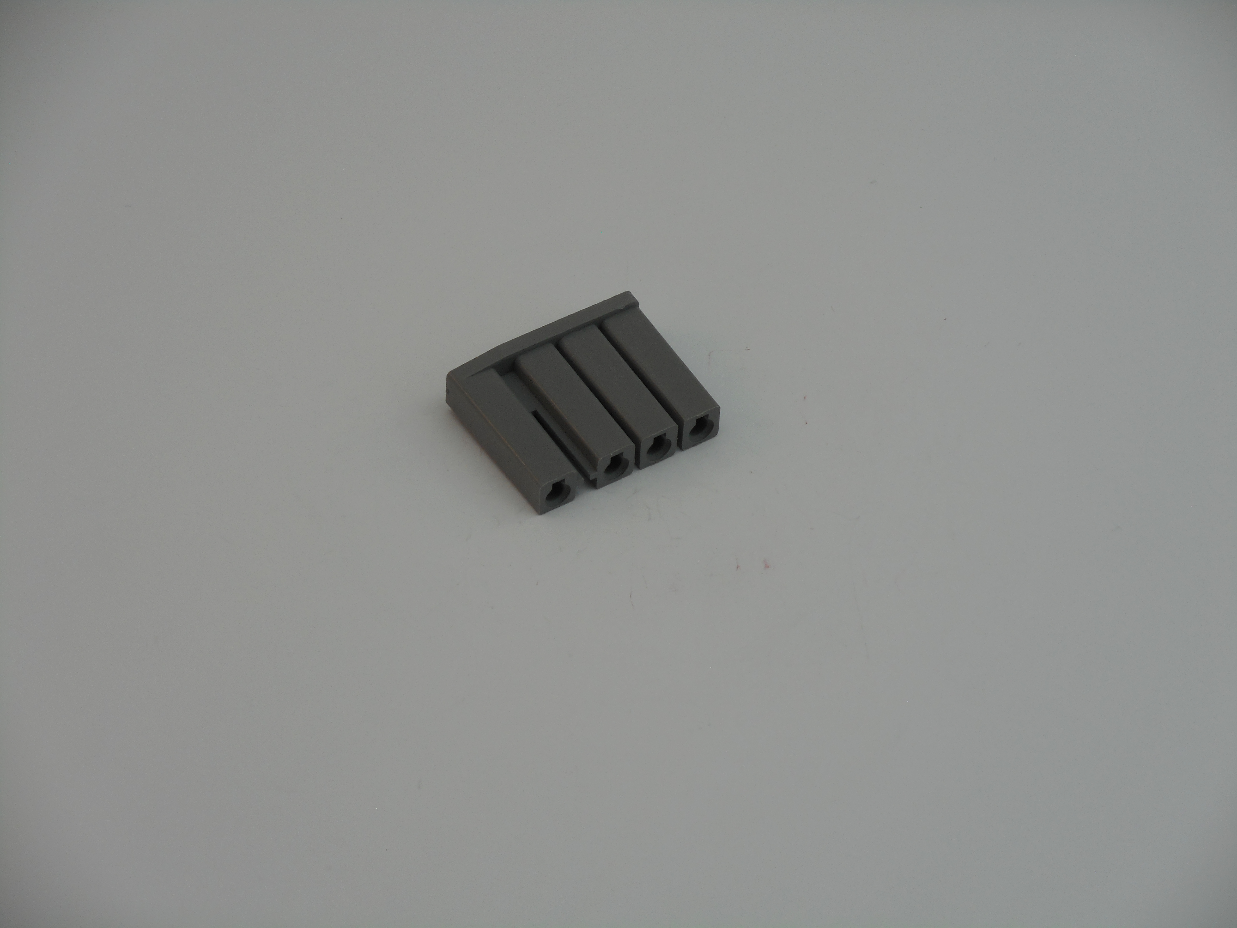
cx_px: 618
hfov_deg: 19.3
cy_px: 464
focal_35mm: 102
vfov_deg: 14.5
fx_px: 3645
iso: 80
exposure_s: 1/60
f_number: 5.8
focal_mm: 18.2
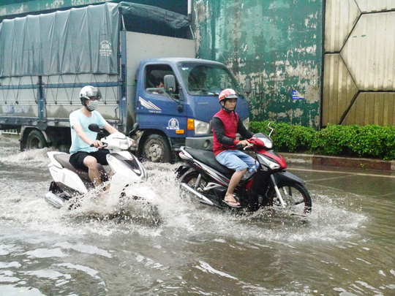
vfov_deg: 30.3
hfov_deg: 39.7
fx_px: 548
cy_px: 148
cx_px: 198
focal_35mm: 48
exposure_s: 1/400
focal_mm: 24
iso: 12800
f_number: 9
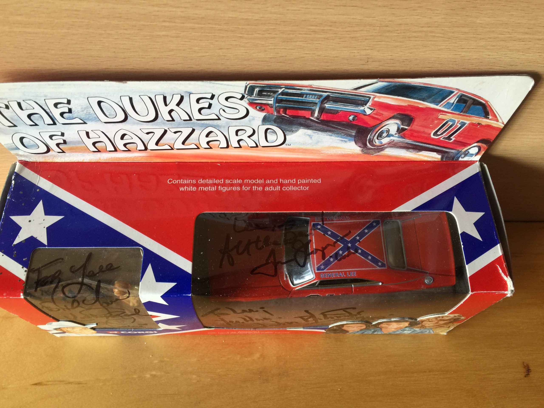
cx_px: 272
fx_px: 456
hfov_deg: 61.7
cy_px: 204
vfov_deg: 48.2
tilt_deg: -62.3
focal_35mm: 29
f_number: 2.2
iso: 50
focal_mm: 4.15
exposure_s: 1/17
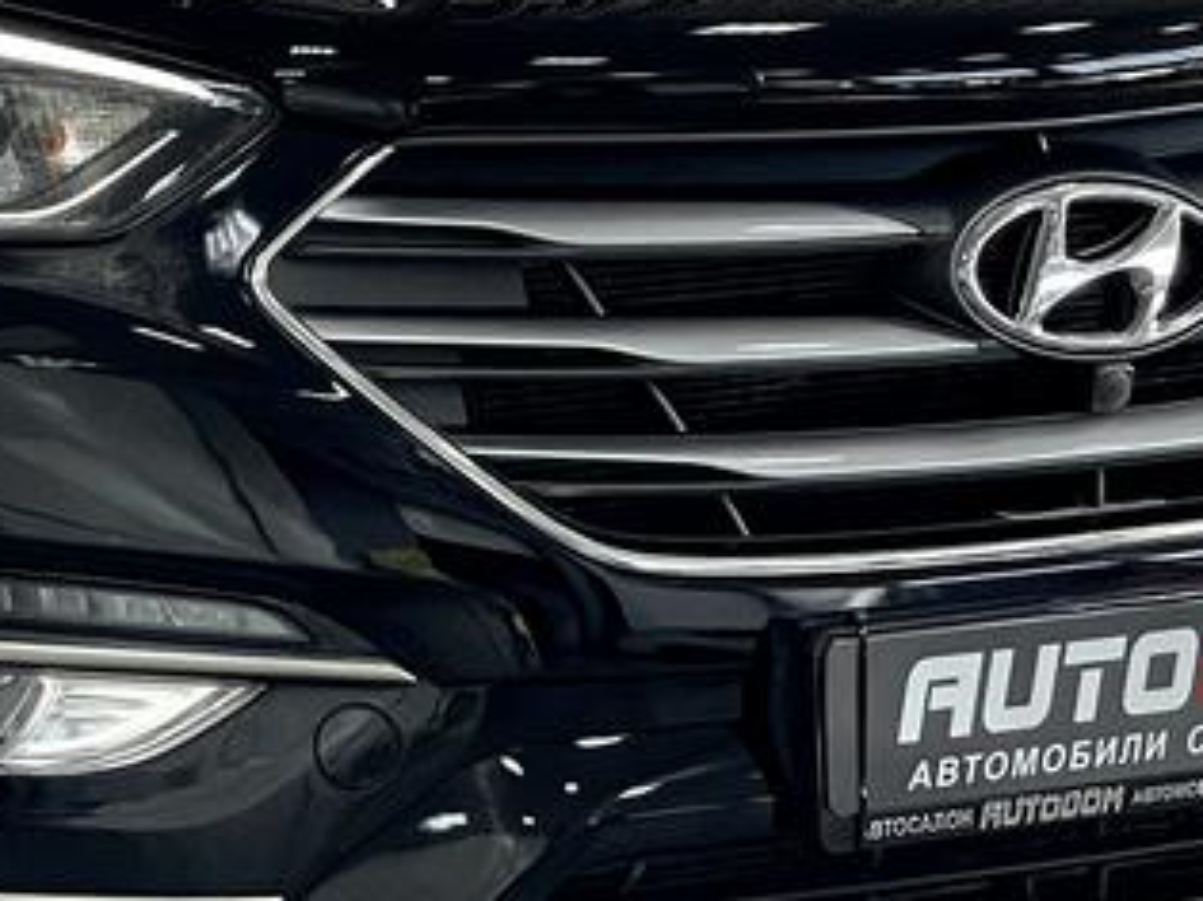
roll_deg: +2.3
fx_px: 6878
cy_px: 84
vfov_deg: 7.5
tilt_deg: -2.6
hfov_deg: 9.9
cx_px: -118
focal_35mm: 198
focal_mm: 6
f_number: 2
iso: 80
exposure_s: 1/99
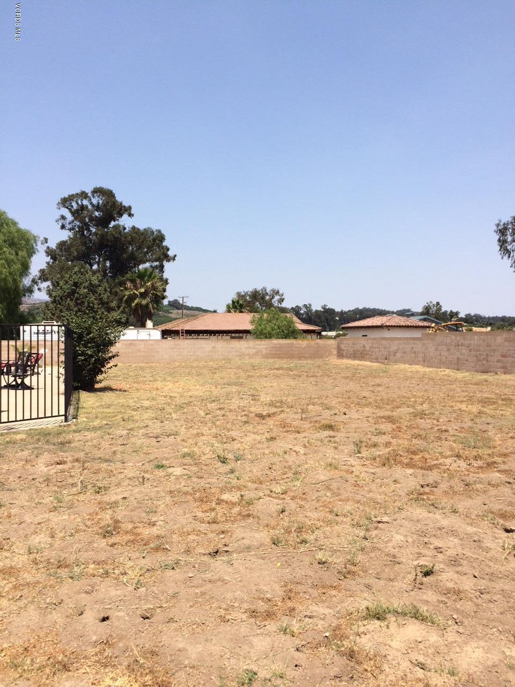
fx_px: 575
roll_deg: -2.4
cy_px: 344
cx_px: 258
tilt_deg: -2.7
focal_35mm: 29
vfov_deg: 61.7
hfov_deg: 48.2
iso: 32
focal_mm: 4.15
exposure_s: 1/2564
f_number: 2.2
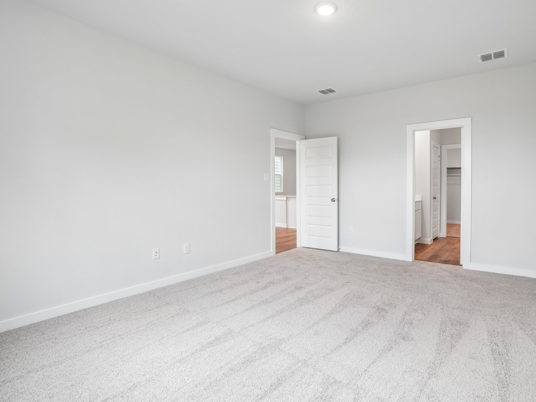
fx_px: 279
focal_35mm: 18
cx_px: 310
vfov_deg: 71.6
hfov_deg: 87.1
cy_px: 194
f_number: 8
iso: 400
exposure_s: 1/30
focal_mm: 16
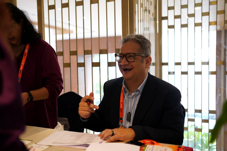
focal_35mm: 35
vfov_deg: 37.9
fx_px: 221
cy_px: 76
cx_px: 114
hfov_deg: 54.4
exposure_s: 1/100
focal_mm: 35
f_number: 2.5
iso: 1250
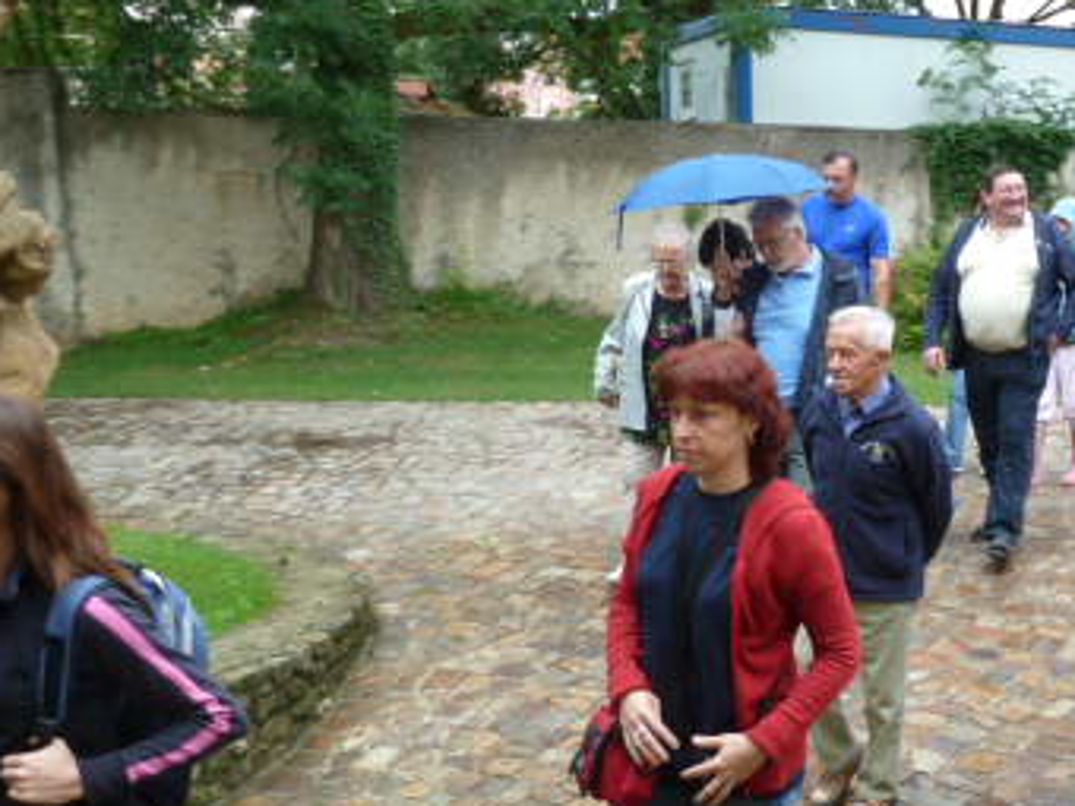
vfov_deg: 30.6
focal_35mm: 47
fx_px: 1460
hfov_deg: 38.5
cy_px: 547
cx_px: 904
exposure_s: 1/40
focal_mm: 4.1
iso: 80
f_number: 3.3
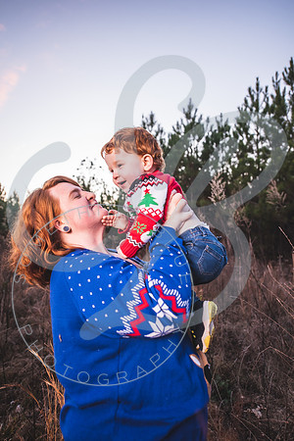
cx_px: 147
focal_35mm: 24
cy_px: 220
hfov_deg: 53.1
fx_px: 294
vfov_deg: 73.7
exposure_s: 1/320
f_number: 2.8
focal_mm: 24
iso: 500
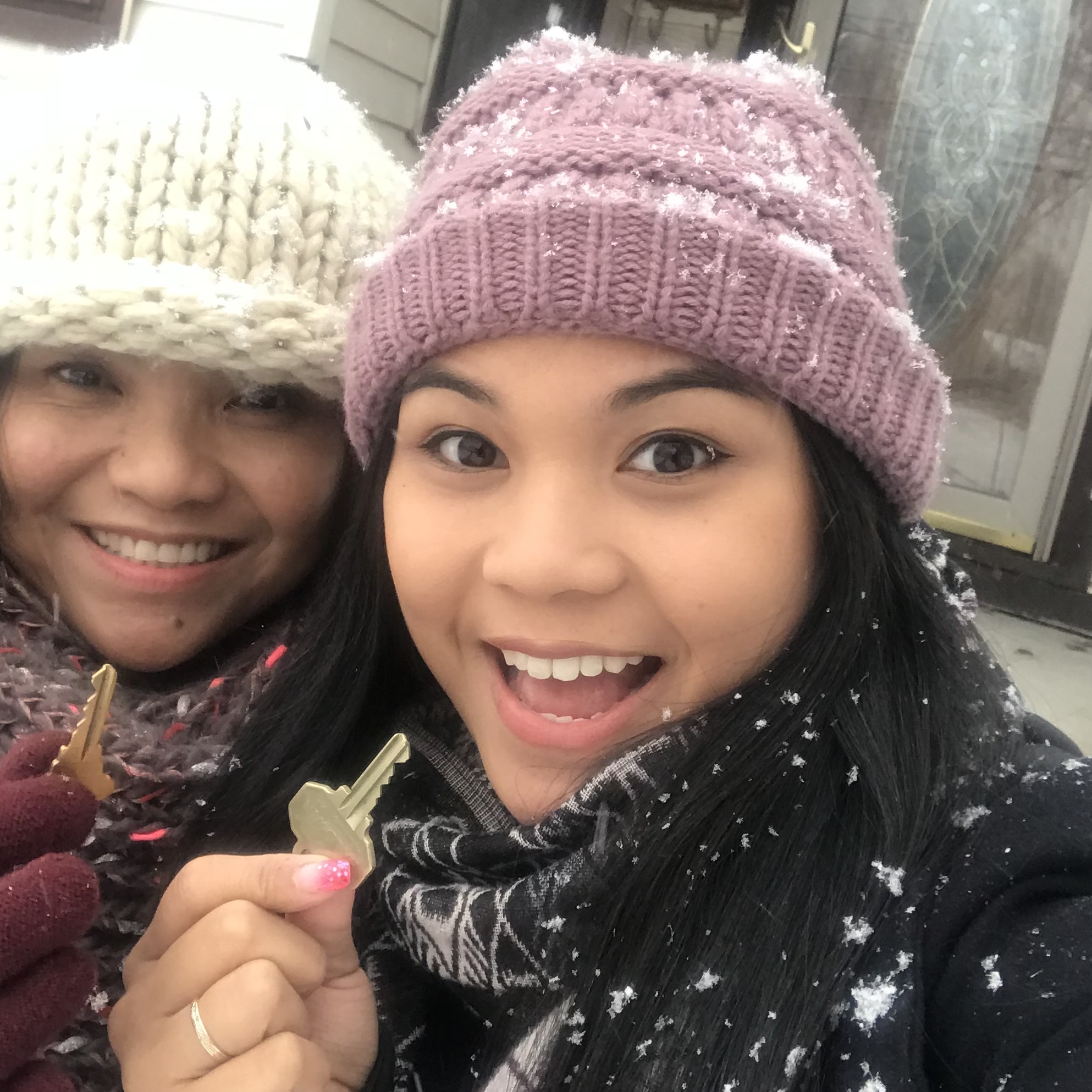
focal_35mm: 44
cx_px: 549
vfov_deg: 38.3
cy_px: 482
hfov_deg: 38.3
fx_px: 1570
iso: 32
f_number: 2.2
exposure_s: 1/31
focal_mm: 2.87
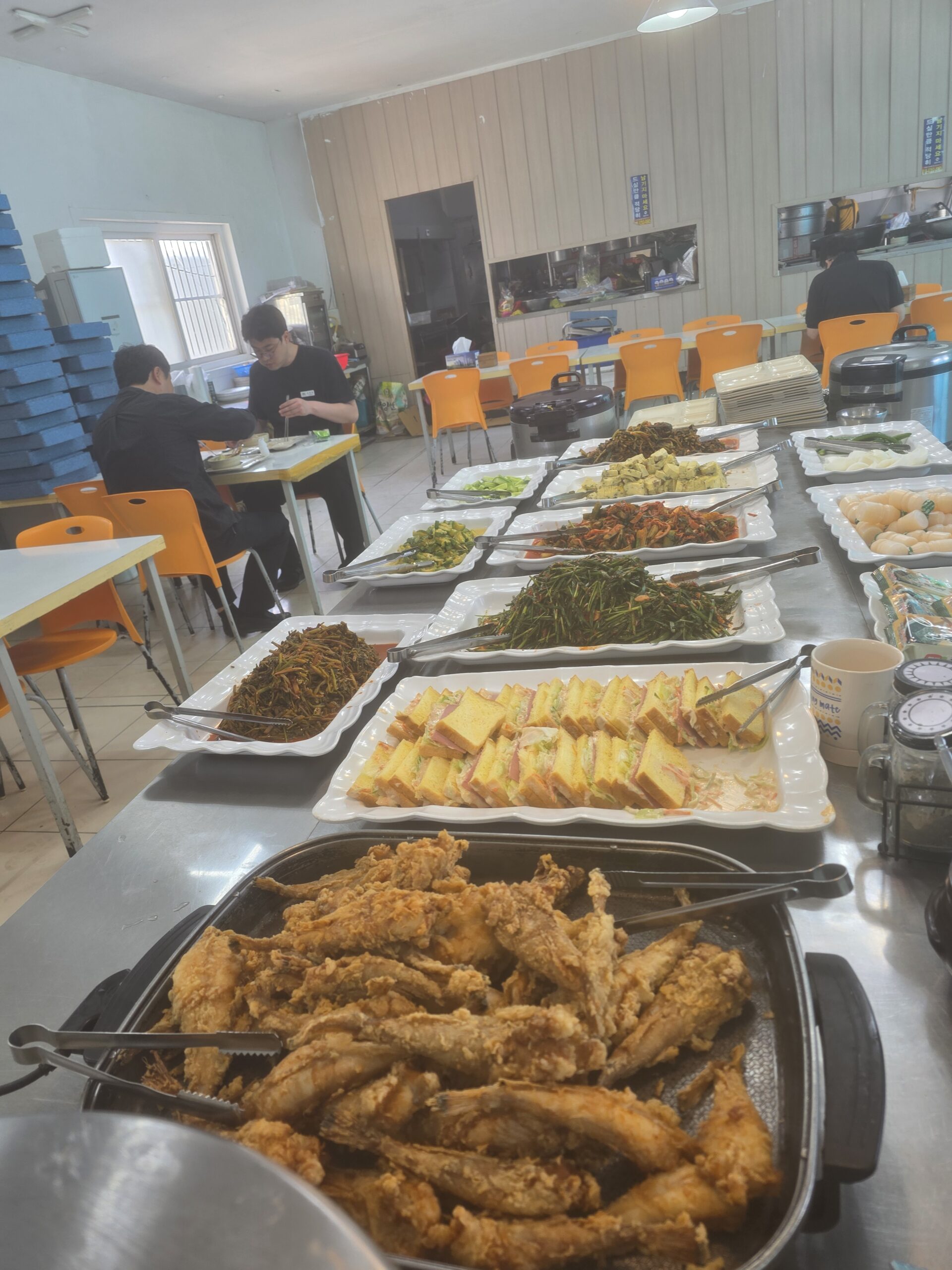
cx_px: 476
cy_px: 635
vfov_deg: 73.9
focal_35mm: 23
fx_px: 843
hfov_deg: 58.9
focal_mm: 6.3
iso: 80
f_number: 1.7
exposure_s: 1/120
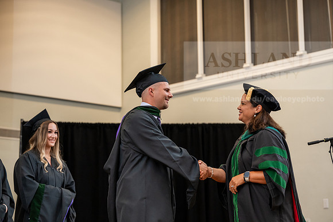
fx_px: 777
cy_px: 111
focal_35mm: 84
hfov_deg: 24.2
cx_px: 166
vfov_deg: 16.3
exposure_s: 1/200
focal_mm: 84
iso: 1600
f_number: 3.5
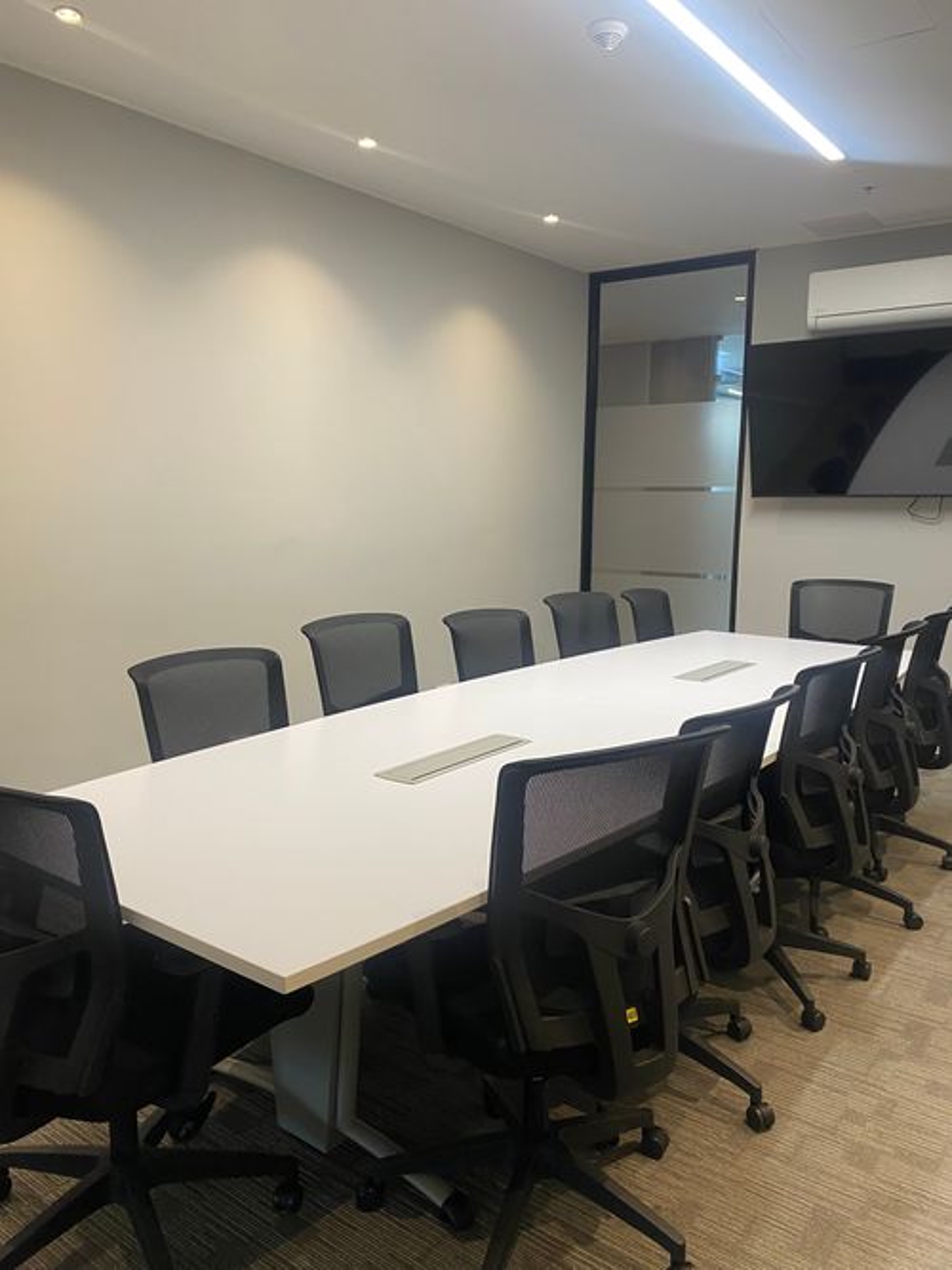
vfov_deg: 67.3
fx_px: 954
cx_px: 476
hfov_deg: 53.0
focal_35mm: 26
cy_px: 635
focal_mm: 4.25
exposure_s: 1/60
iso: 100
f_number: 1.8
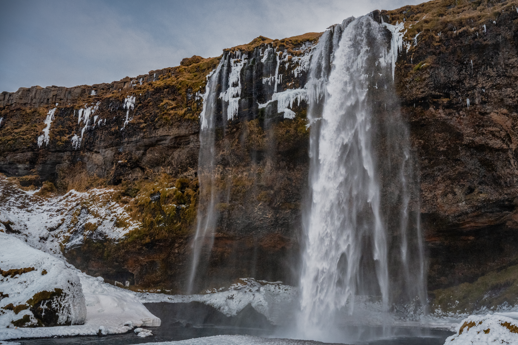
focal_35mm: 27
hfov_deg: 67.1
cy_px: 177
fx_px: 388
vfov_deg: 47.9
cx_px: 291
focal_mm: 24
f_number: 8
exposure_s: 1/160
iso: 2000
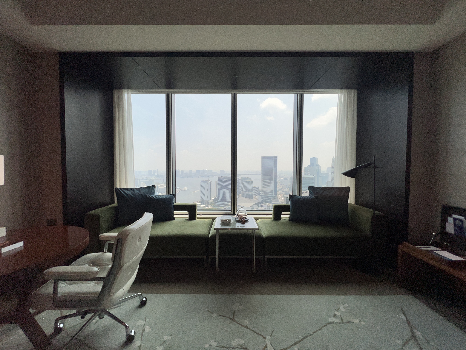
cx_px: 233
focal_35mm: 13
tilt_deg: -1.9
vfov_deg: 89.9
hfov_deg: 106.2
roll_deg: -0.2
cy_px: 175
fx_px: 175
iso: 32
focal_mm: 1.57
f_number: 1.8
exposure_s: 1/1698
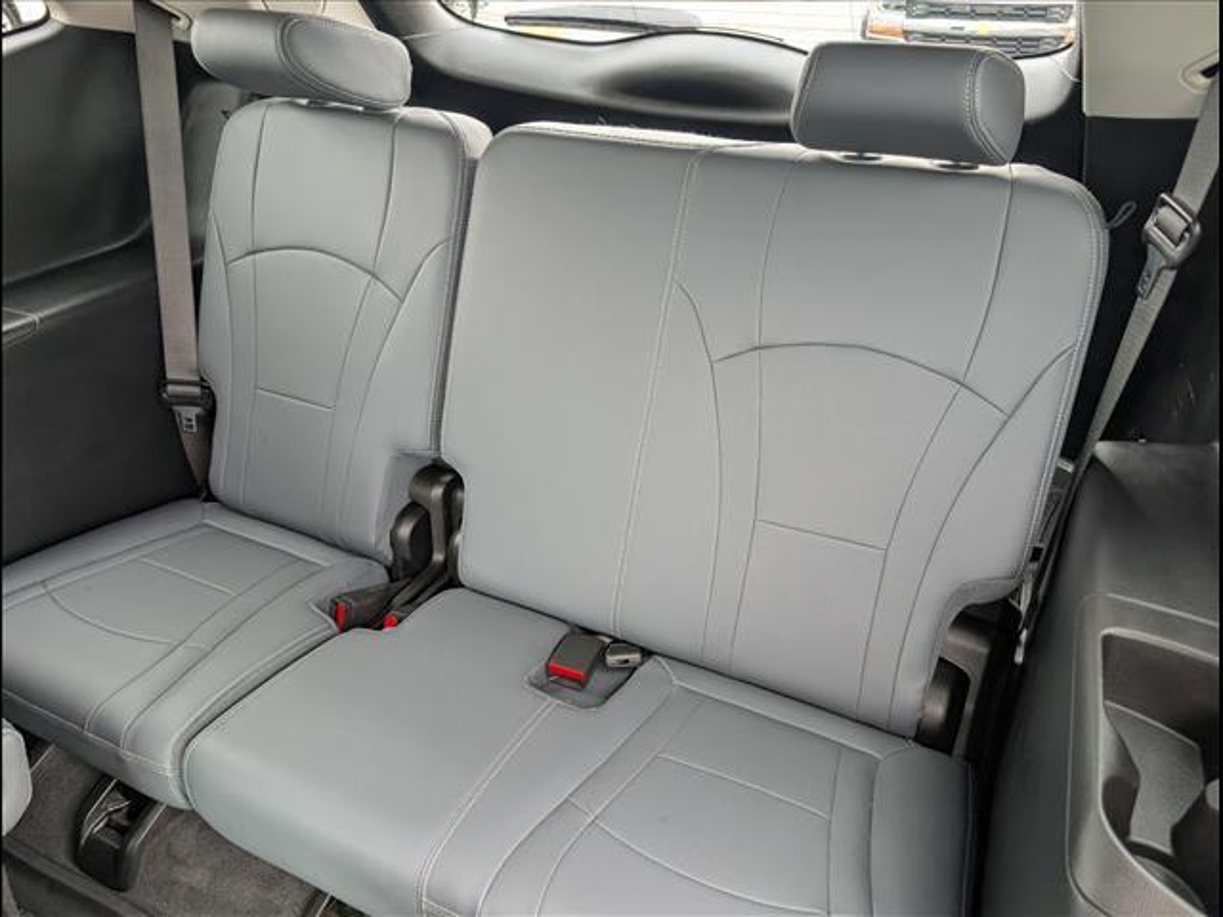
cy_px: 458
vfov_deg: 56.8
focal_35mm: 24
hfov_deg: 71.6
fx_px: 848
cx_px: 612
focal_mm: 6.9
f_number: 1.68
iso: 77
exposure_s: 1/42.9
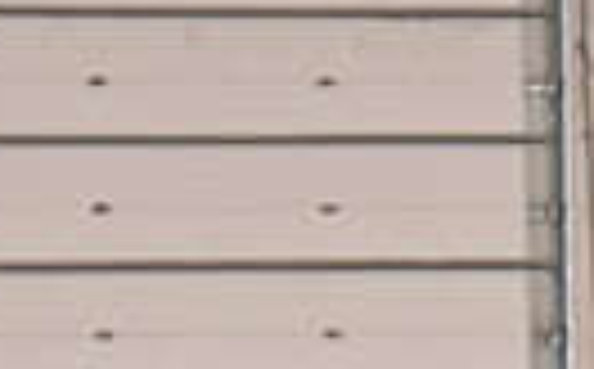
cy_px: 812
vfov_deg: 1.5
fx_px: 14496
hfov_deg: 2.3
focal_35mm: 897
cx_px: 518
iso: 1000
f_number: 3.2
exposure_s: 1/250
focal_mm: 200
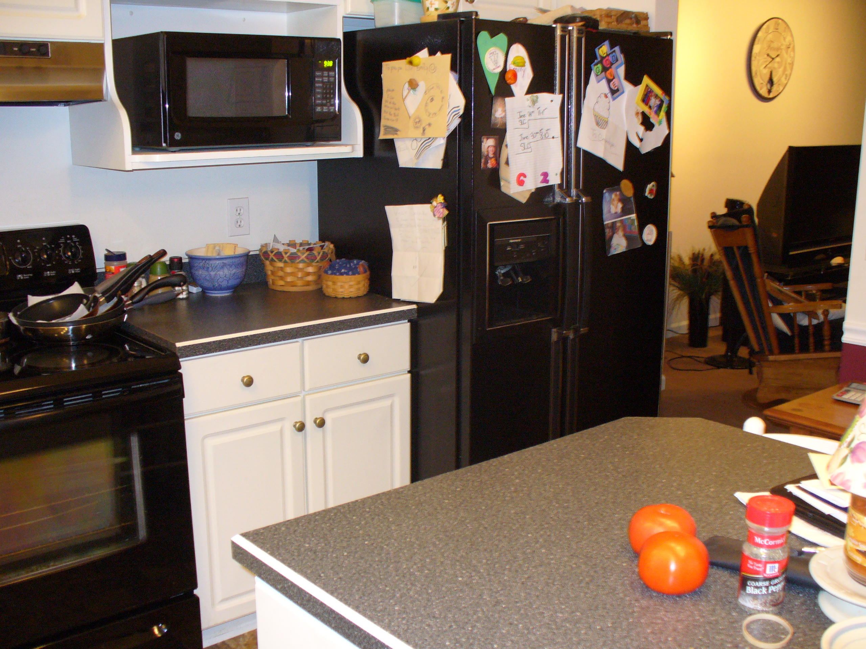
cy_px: 324
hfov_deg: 50.1
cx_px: 433
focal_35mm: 37
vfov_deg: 38.7
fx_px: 926
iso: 160
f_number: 2.8
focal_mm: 6.1
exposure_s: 1/8
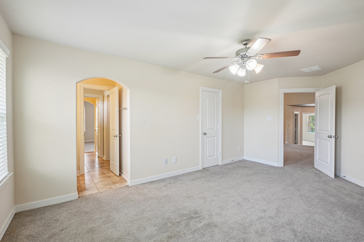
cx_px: 182
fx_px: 162
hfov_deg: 96.7
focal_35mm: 16
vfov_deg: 73.7
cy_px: 121
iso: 400
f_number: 8
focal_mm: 16
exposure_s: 1/20
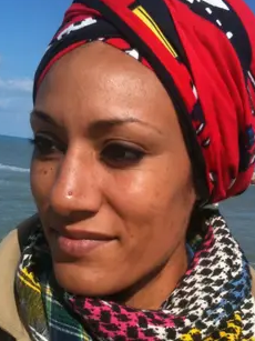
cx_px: 169
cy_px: 201
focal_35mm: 57
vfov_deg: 33.7
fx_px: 560
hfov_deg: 25.5
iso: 64
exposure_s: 1/1867
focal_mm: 3.85
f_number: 2.8
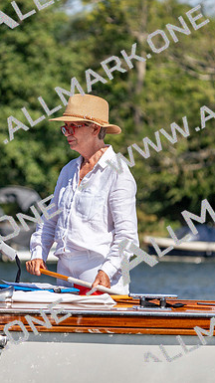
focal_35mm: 316
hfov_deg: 3.8
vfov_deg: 6.8
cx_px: 33
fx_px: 3209
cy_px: 192
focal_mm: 200
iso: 200
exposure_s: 1/2000
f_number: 5.6
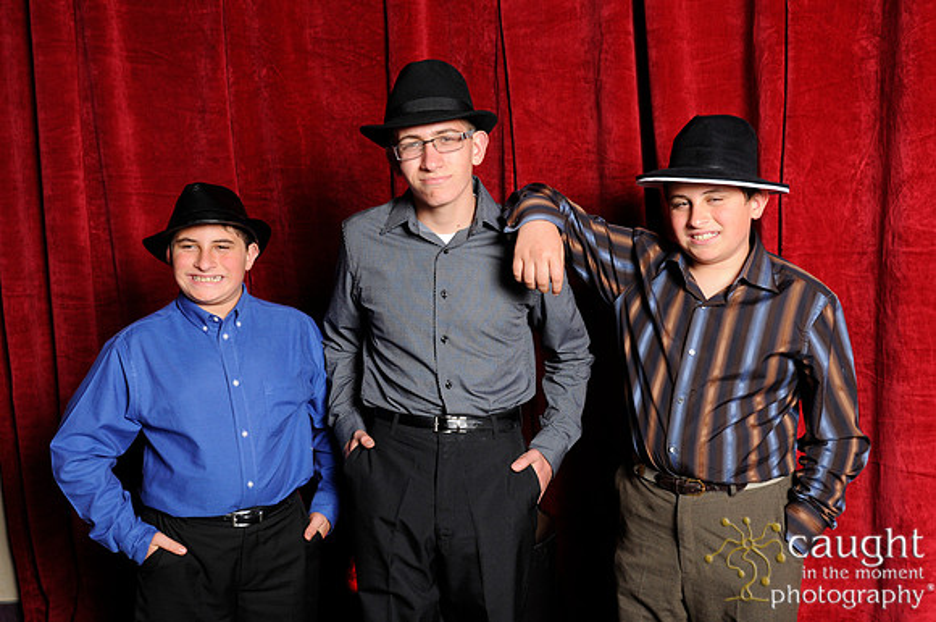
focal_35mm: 39
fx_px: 1013
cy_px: 311
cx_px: 468
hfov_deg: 49.6
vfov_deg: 34.1
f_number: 8
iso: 400
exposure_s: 1/60
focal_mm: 26
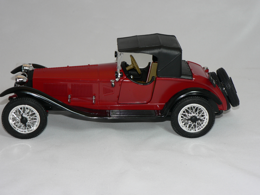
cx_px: 130
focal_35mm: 76
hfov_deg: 25.7
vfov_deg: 19.4
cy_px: 98
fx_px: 571
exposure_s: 1/60
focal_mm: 12.6
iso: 80
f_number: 3.2
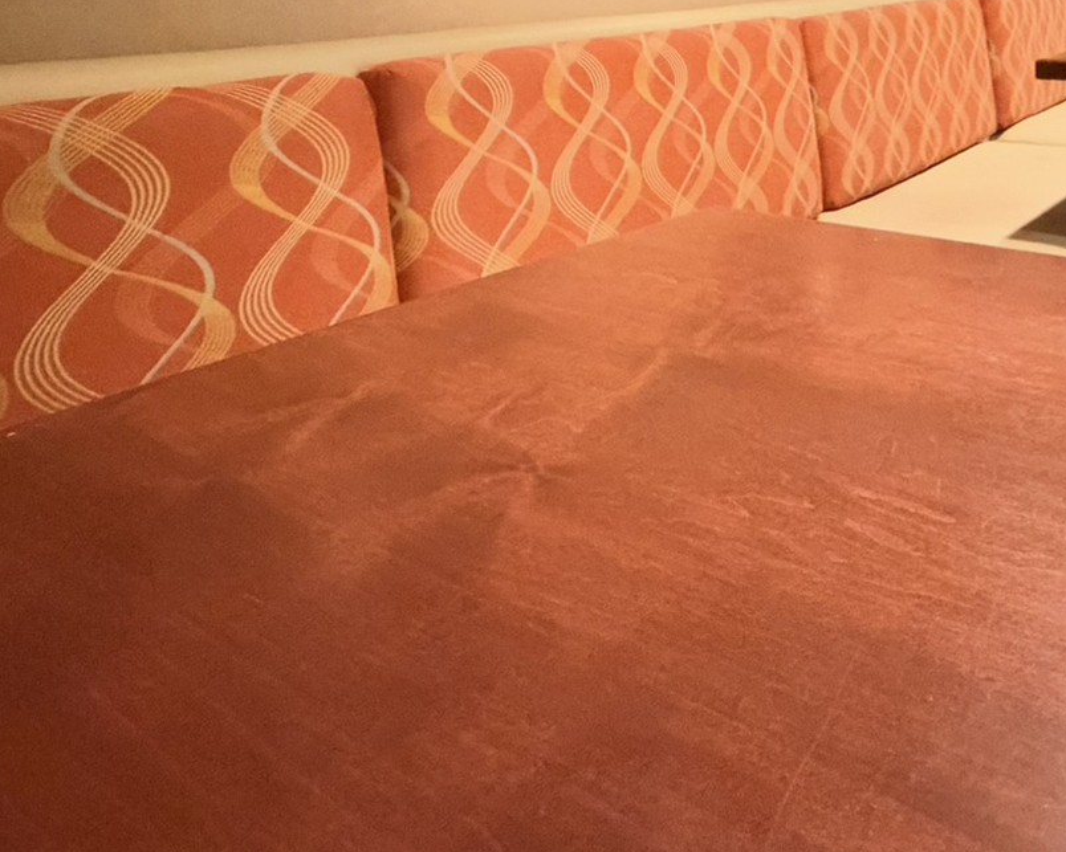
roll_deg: +1.5
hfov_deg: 50.9
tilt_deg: -5.4
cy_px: 78
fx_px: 1073
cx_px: 785
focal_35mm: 34
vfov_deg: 40.0
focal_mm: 2.22
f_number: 2.2
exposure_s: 1/30
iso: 1250
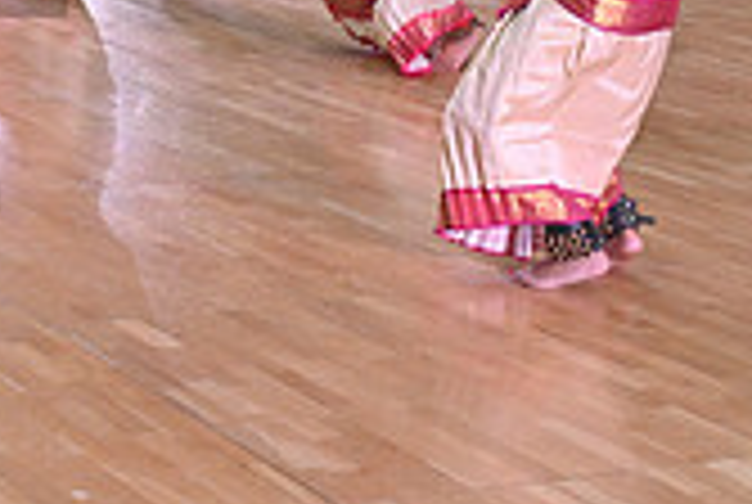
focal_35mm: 118
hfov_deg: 15.7
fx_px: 2469
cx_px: -423
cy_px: -101
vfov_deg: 11.4
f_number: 5.6
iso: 3200
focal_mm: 34
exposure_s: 1/400
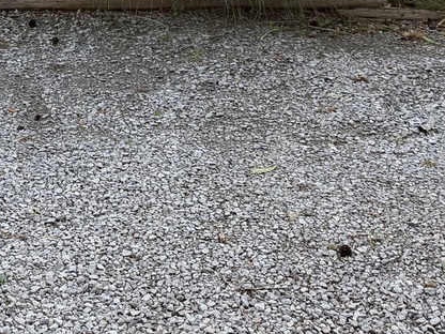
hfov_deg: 23.2
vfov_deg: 15.8
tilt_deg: +0.1
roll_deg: -0.8
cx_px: 77
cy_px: -217
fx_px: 1067
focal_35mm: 83
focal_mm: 6.76
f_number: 1.78
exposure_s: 1/849
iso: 100
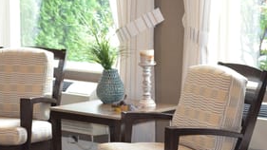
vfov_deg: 9.9
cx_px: 101
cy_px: 108
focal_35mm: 123
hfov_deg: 17.4
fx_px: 869
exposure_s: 1/80
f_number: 6.3
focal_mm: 55
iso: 2000
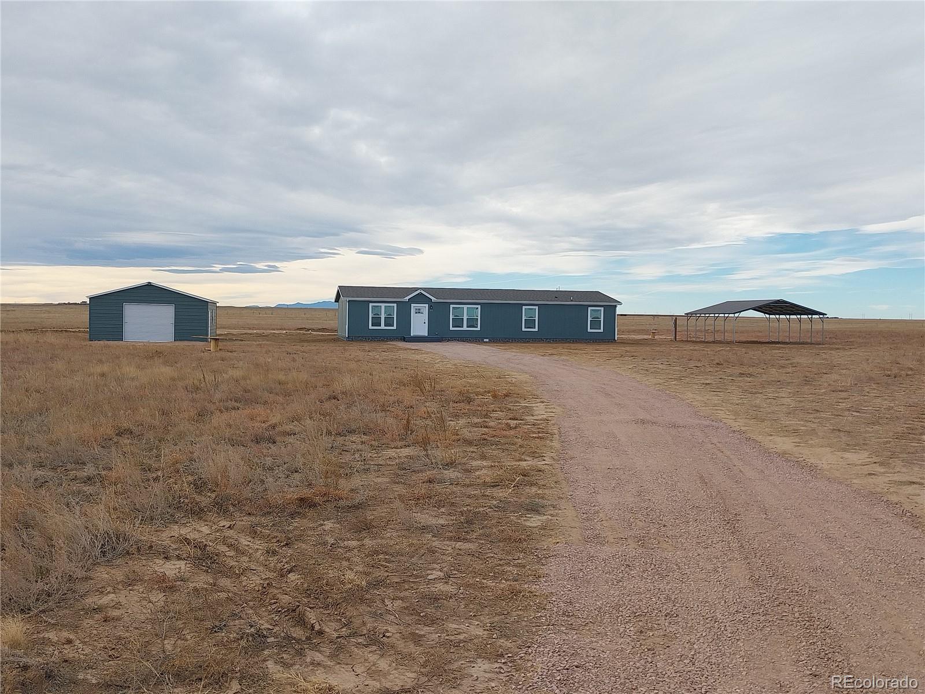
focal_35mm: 26
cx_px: 462
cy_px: 347
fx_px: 695
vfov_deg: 53.1
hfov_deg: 67.3
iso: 20
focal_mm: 4
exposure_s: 1/419
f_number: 1.8
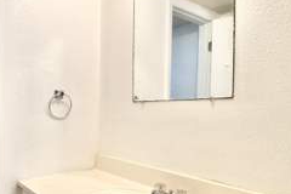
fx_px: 210
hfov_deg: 64.0
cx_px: 63
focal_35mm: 26
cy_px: 121
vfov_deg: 49.1
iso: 160
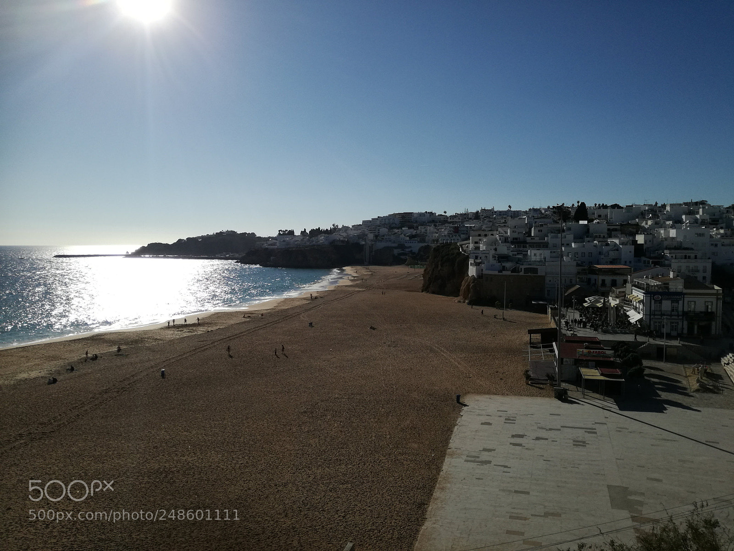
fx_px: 573
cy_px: 276
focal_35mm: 27
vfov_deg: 51.4
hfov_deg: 65.3
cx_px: 367
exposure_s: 1/5051
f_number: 2
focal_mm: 3.79
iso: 50
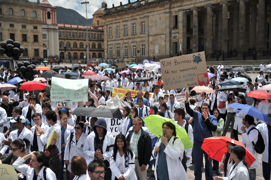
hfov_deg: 44.5
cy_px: 90
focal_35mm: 44
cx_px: 136
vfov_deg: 30.5
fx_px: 331
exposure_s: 1/8000
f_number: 2.8
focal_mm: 44
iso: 200
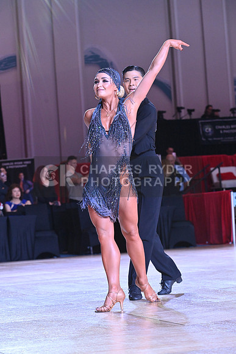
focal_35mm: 112
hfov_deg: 12.2
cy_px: 177
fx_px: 1101
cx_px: 118
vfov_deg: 18.3
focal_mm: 112
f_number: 5.6
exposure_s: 1/400
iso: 4000
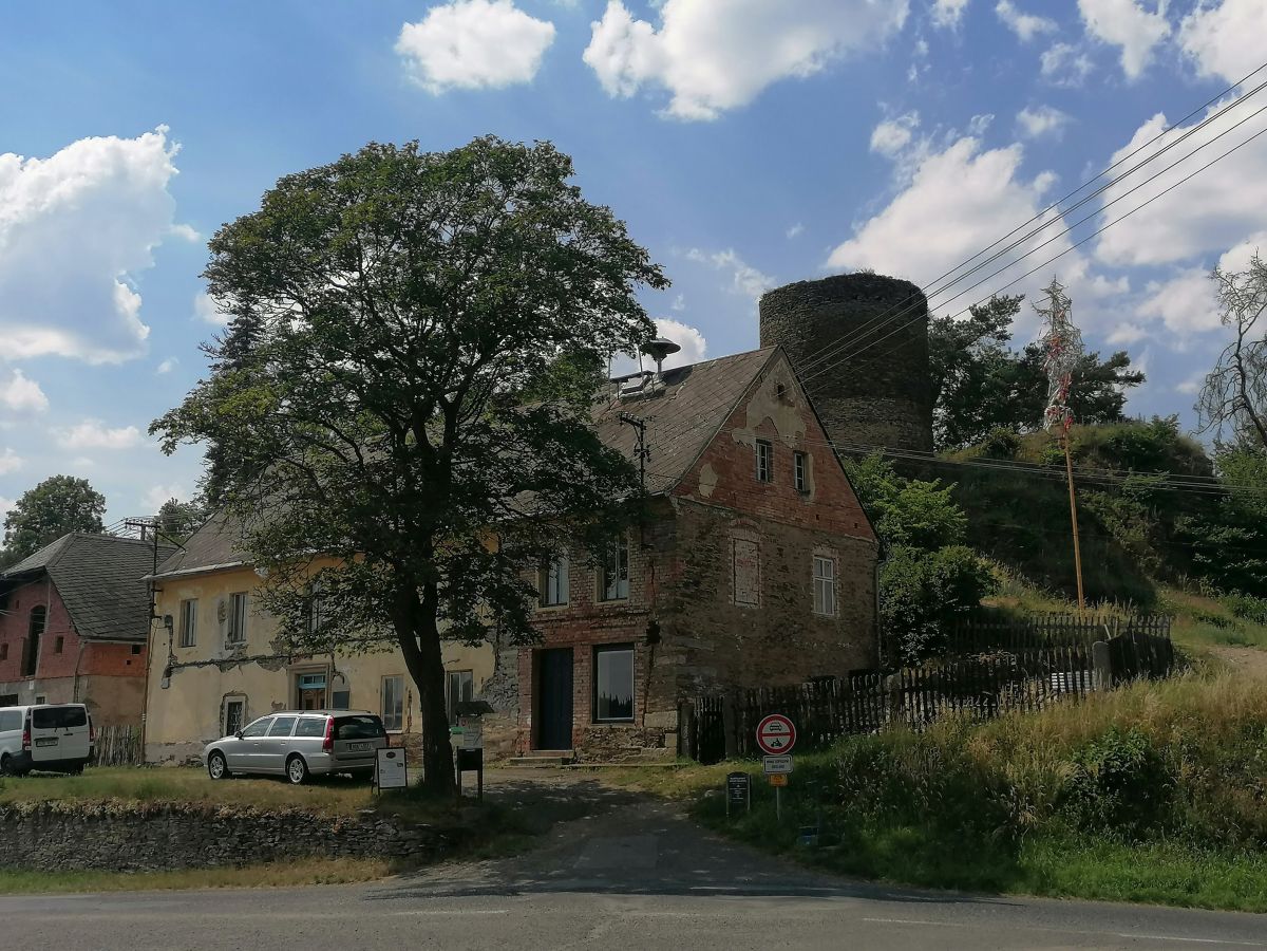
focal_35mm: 41
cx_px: 634
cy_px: 476
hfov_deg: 45.8
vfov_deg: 35.1
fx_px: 1501
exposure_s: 1/2703
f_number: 1.8
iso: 50
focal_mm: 4.75
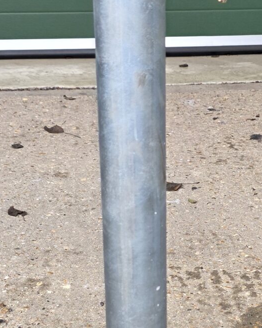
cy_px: 248
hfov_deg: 17.4
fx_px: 853
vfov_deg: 21.5
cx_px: 183
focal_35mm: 88
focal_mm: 6.3
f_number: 1.7
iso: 100
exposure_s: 1/180
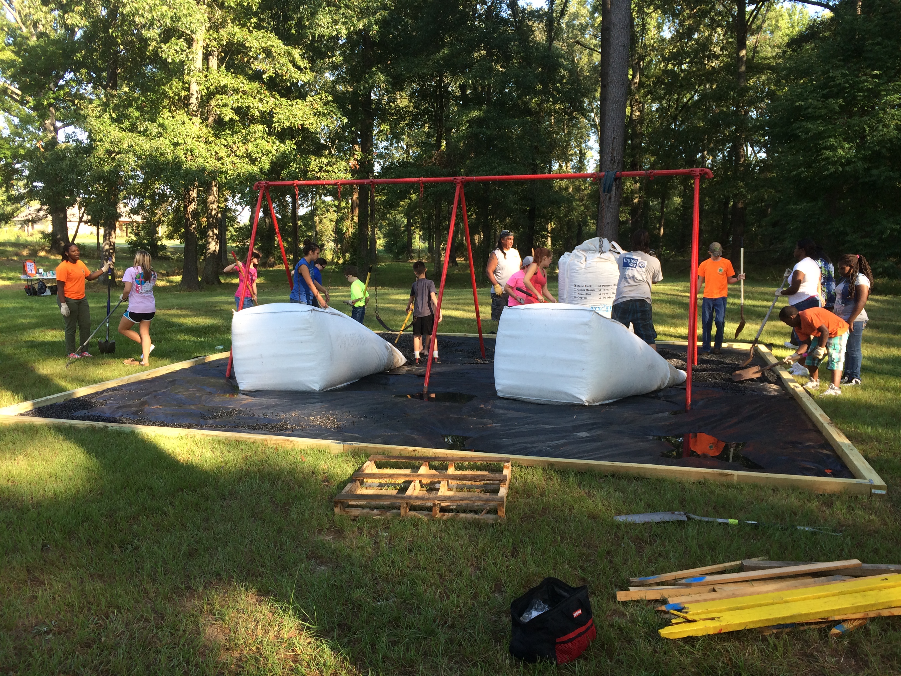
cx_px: 450
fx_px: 781
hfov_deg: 60.0
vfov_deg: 46.8
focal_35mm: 30
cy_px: 338
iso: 32
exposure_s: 1/275
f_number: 2.2
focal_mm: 4.12
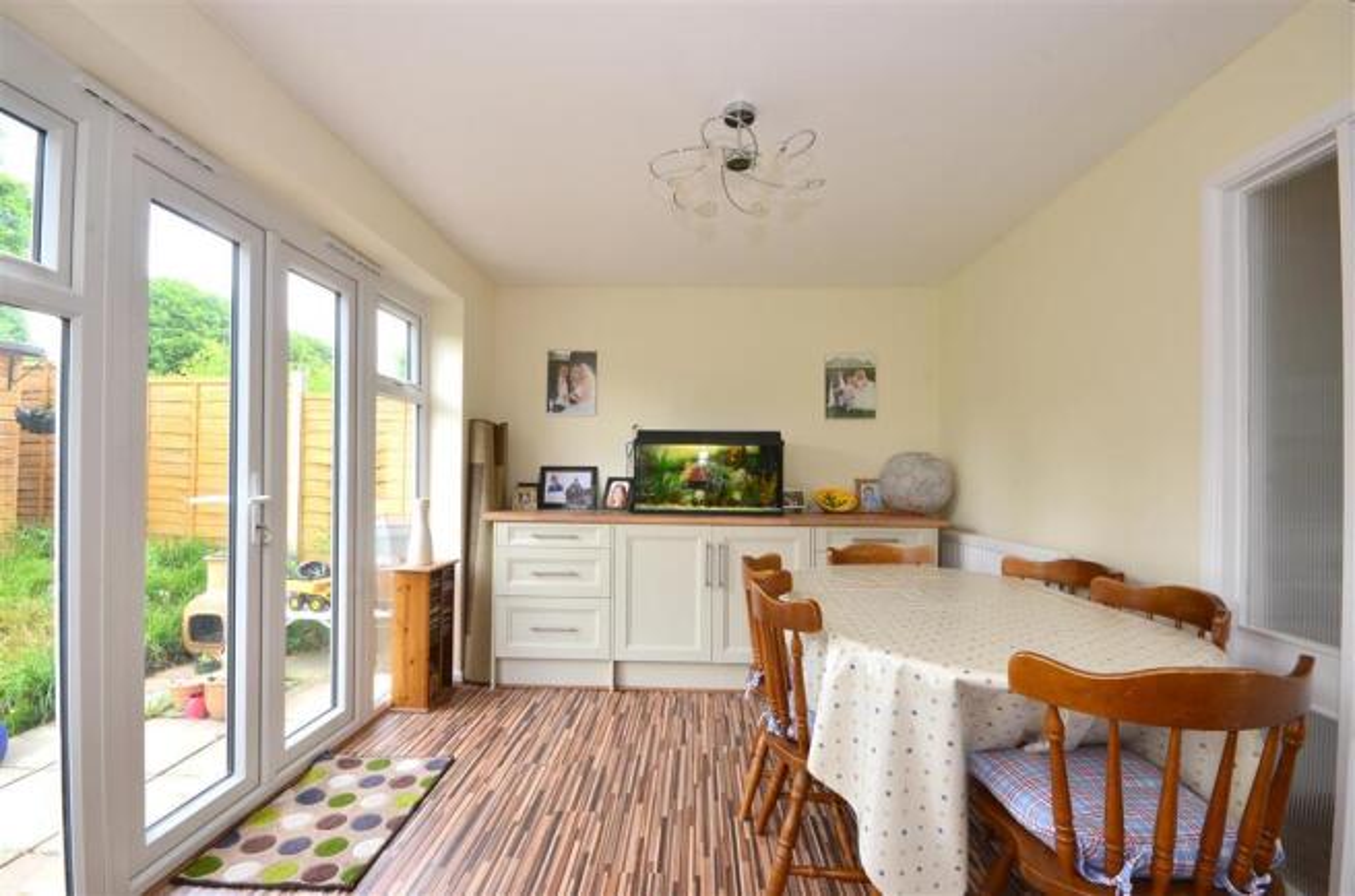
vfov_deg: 77.0
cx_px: 678
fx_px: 563
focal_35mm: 15
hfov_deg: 100.5
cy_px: 448
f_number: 11
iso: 200
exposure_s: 1/8
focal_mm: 10
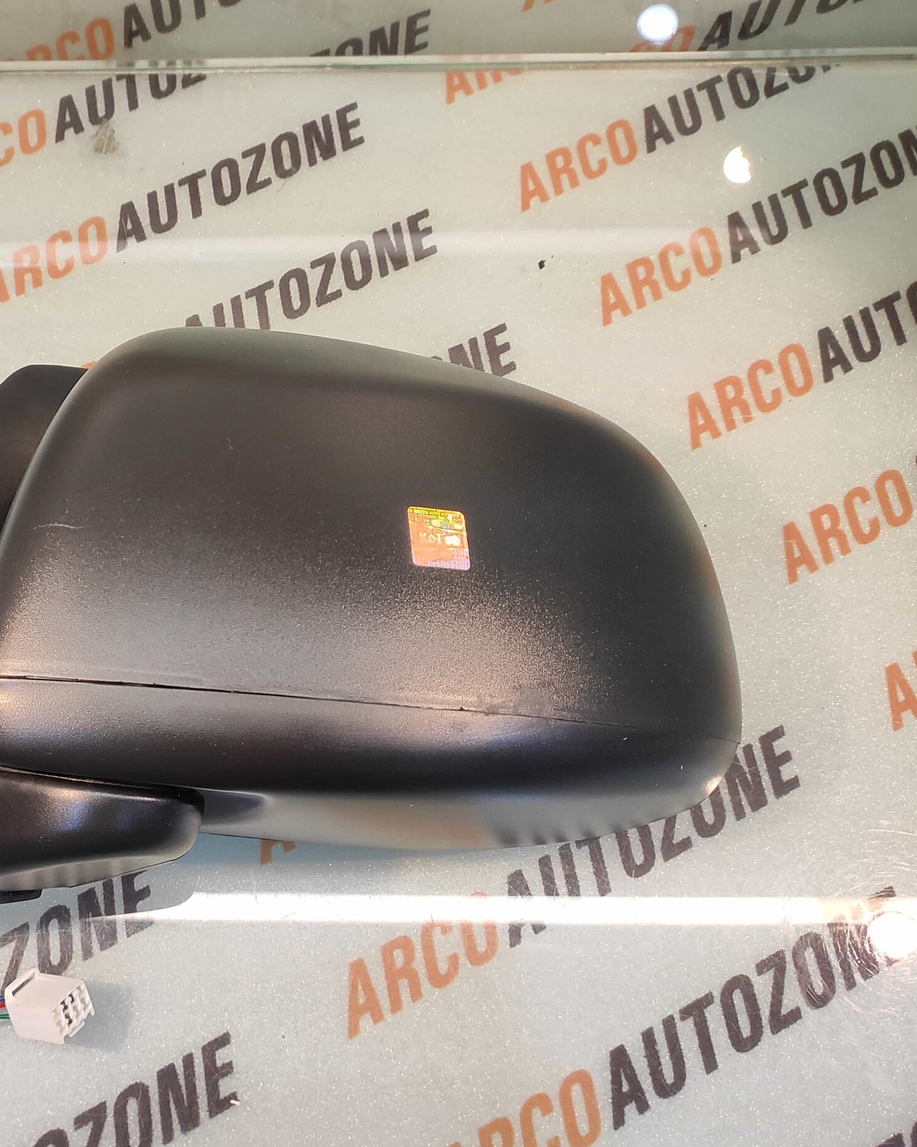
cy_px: 578
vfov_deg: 72.6
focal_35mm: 23
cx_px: 176
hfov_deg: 56.2
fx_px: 781
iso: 187
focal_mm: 4.74
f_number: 1.79
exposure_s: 1/33
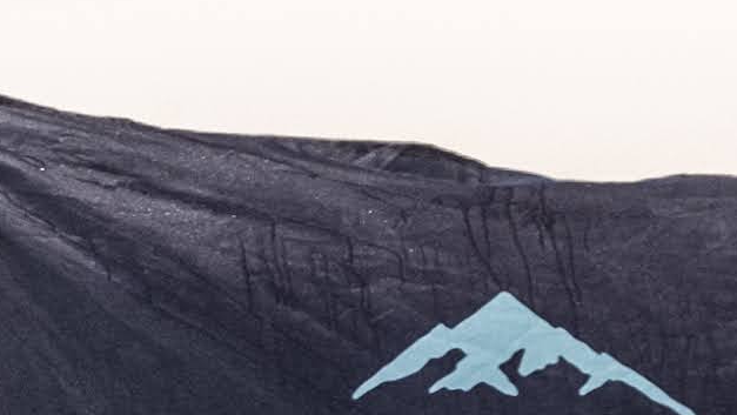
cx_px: -176
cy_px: -214
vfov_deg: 0.9
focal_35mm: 1358
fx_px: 26544
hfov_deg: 1.6
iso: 320
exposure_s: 1/3200
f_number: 3.6
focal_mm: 110.6
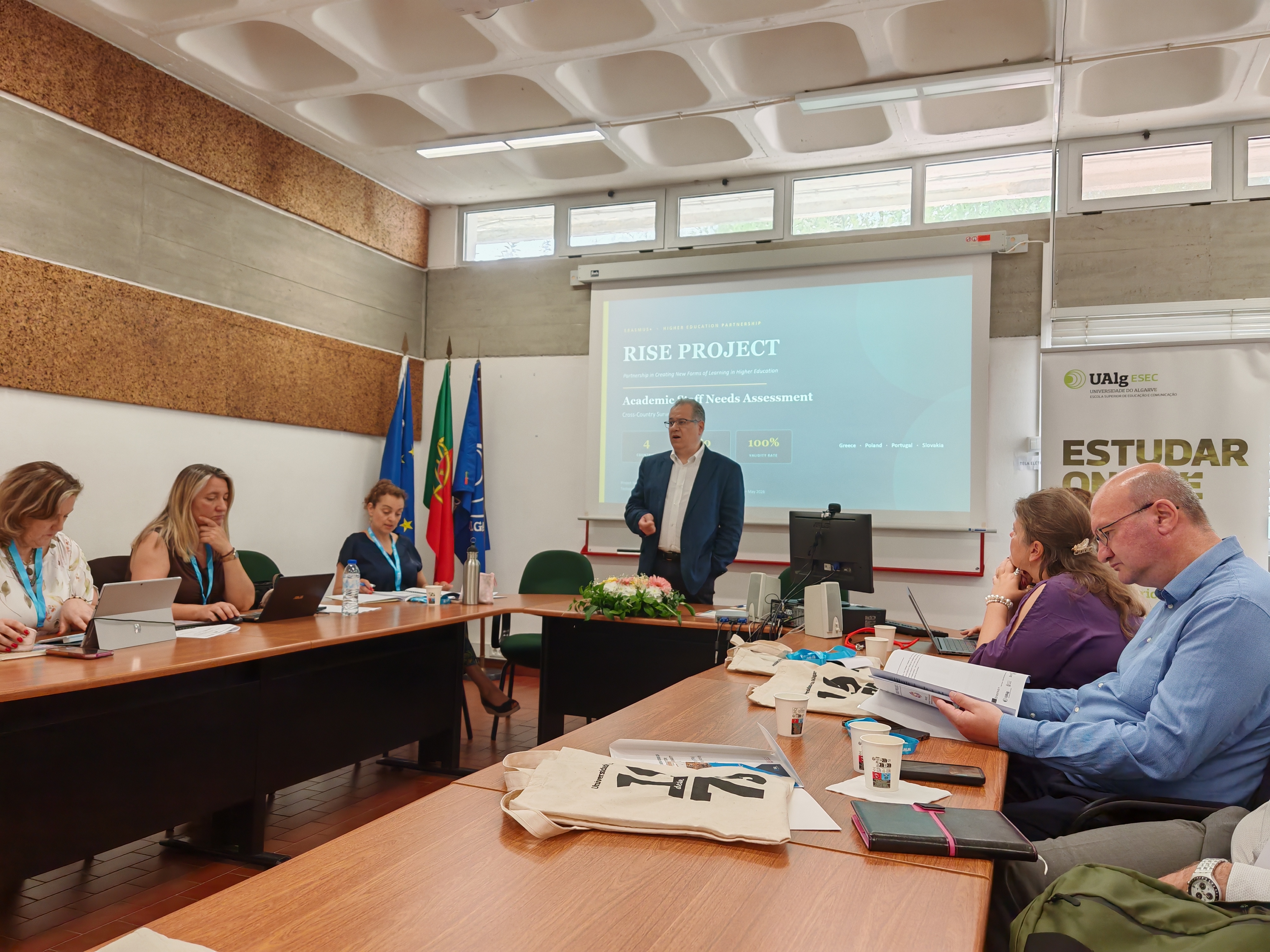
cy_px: 476
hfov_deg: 65.3
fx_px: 991
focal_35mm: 27
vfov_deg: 51.4
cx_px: 635
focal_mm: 6.67
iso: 125
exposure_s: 1/100
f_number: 1.9
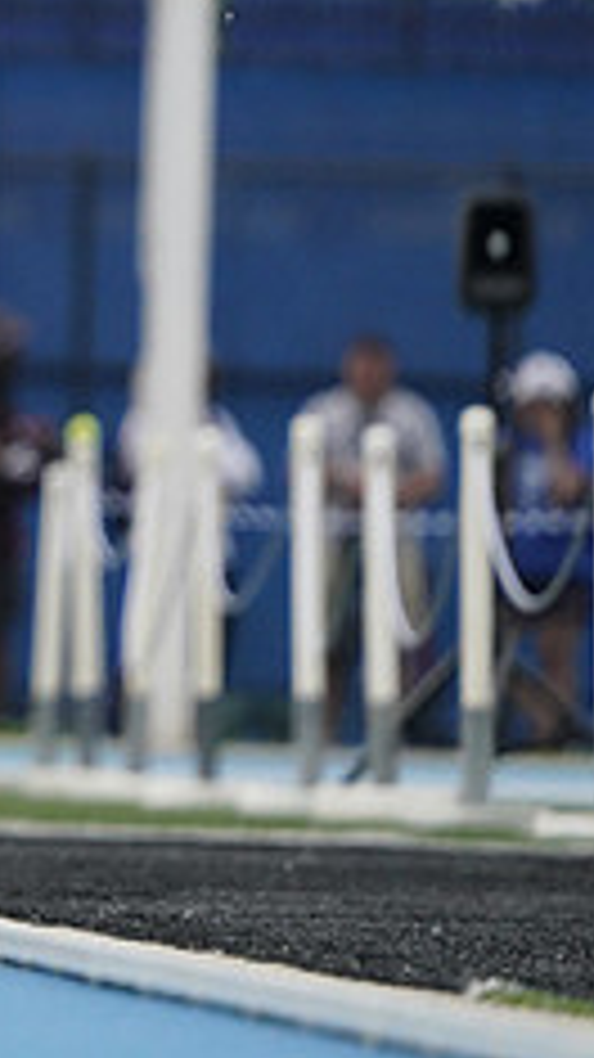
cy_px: 241
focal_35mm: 1554
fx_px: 43560
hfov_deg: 0.8
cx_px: -693
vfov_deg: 1.4
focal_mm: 600
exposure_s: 1/2000
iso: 3200
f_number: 6.3
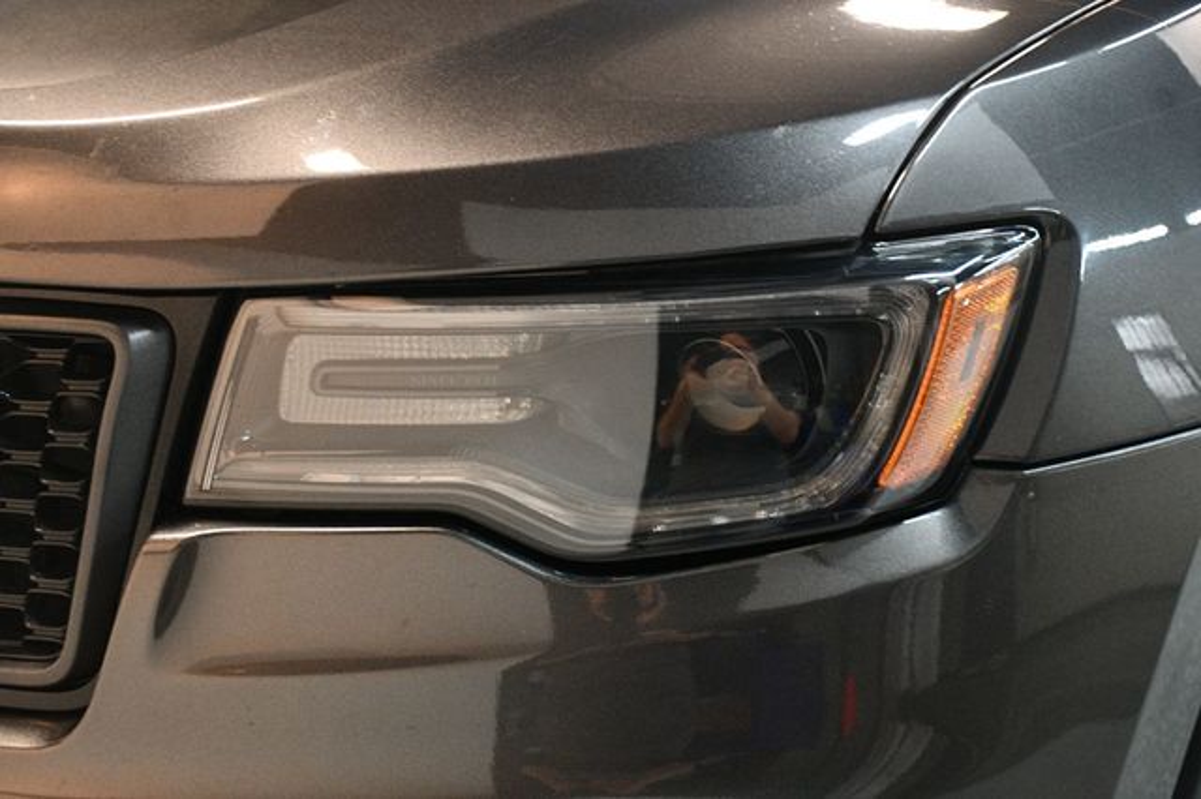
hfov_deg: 35.1
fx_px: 1901
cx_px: 600
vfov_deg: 23.8
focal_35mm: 57
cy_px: 400
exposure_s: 1/60
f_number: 4.2
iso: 3200
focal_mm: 38
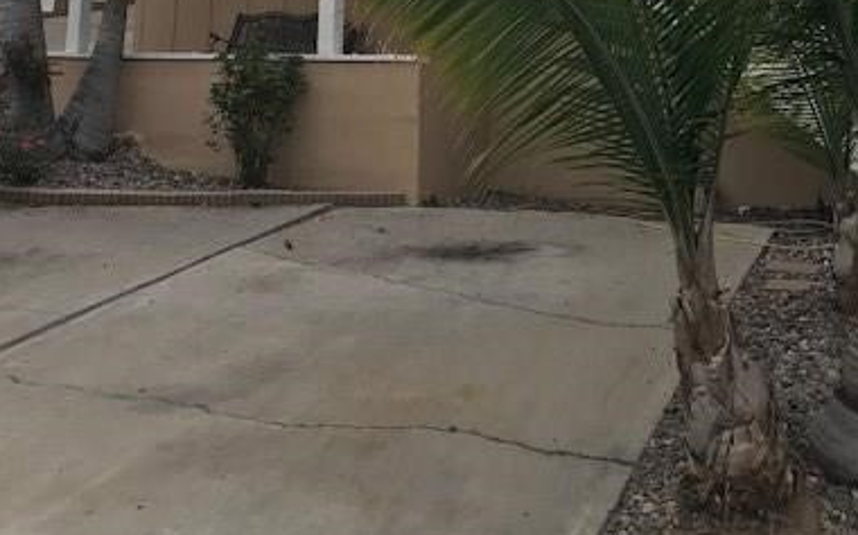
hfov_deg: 40.3
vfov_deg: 23.6
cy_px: -104
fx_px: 1168
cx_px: 427
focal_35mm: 50
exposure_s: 1/2457
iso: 20
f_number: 1.8
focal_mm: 3.99
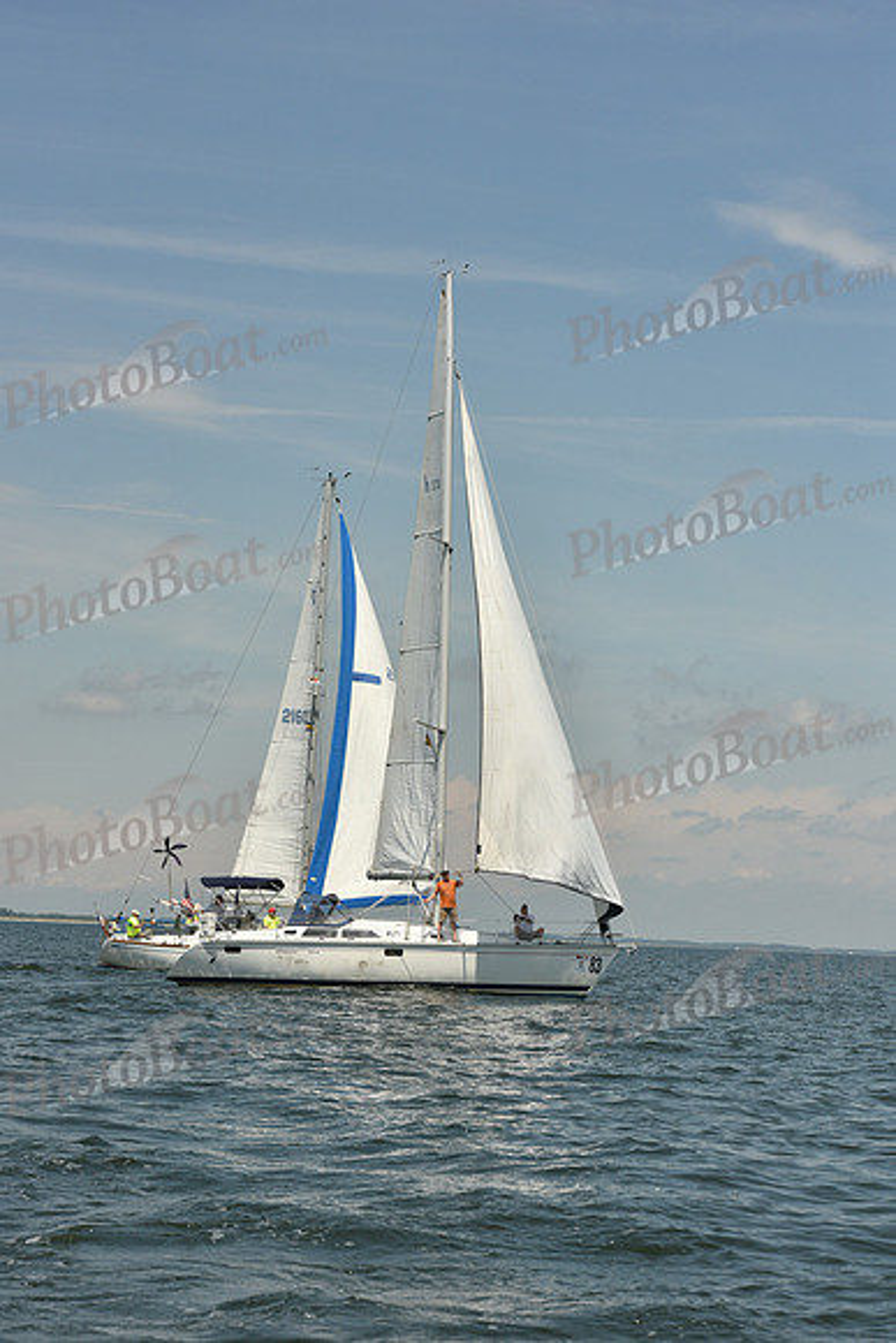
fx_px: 3432
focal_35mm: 92
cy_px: 672
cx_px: 448
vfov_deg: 22.1
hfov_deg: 14.9
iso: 320
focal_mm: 92
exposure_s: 1/1600
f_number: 9
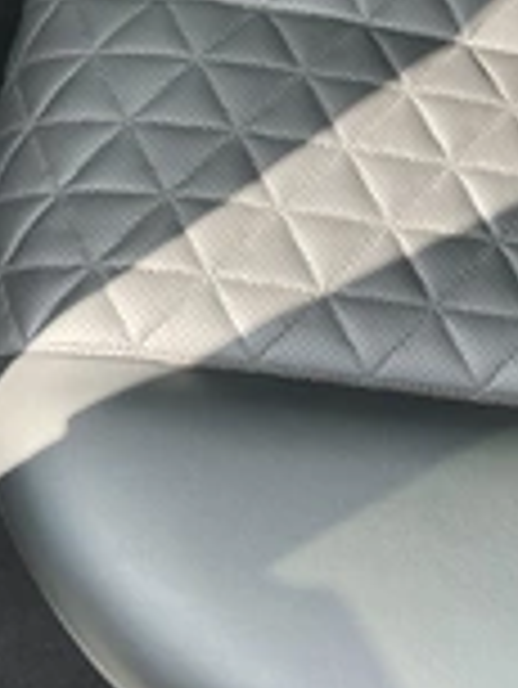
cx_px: 527
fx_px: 1454
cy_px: 166
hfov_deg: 19.6
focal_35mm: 73
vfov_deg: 26.3
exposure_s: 1/122
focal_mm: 3
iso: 40
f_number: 1.8
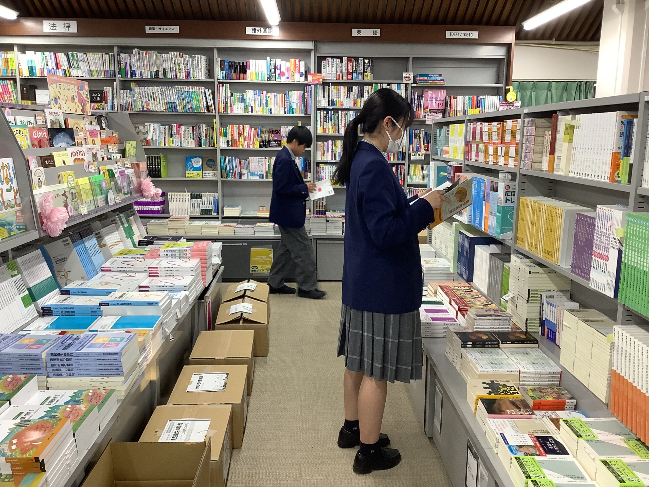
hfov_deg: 58.4
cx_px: 324
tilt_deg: -11.1
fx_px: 581
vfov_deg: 45.4
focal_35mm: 31
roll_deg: -0.9
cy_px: 244
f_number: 2.4
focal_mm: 3.3
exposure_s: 1/60
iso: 100
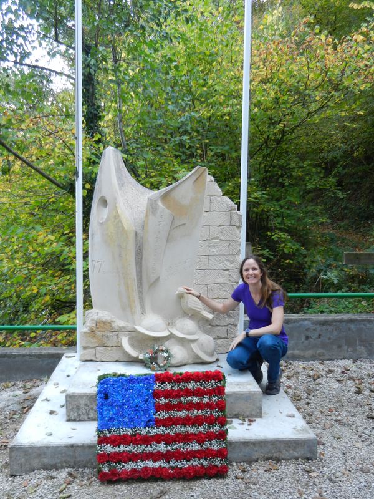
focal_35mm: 33
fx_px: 475
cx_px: 187
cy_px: 250
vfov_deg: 55.4
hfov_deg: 42.9
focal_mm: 5.9
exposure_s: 1/40
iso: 160
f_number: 3.8
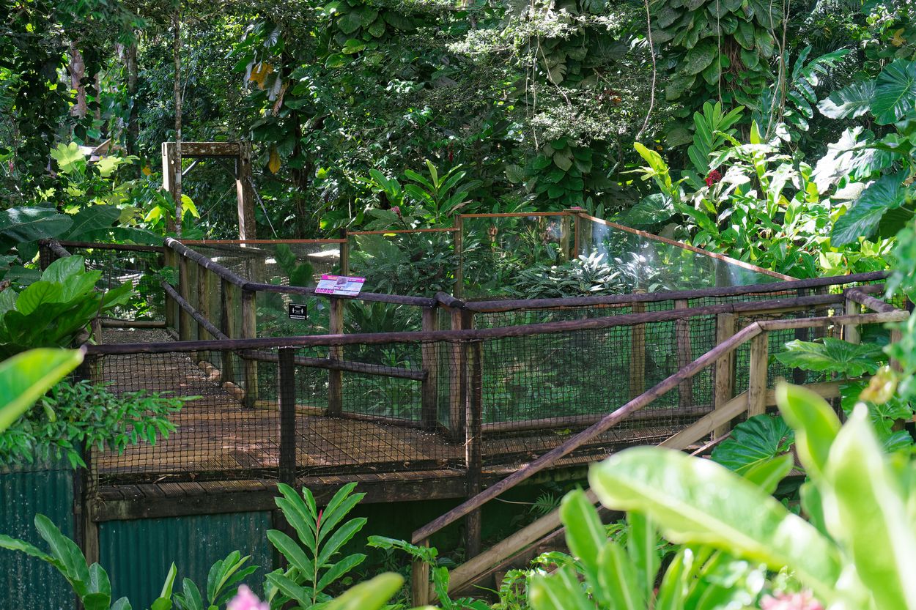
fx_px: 1781
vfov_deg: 19.5
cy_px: 305
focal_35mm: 70
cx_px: 458
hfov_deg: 28.8
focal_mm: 70
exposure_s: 1/320
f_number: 2.8
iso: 800
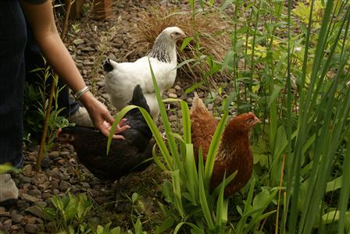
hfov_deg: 27.0
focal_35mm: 75
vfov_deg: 18.2
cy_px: 117
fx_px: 730
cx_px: 175
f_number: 8
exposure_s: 1/50
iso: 200
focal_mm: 50
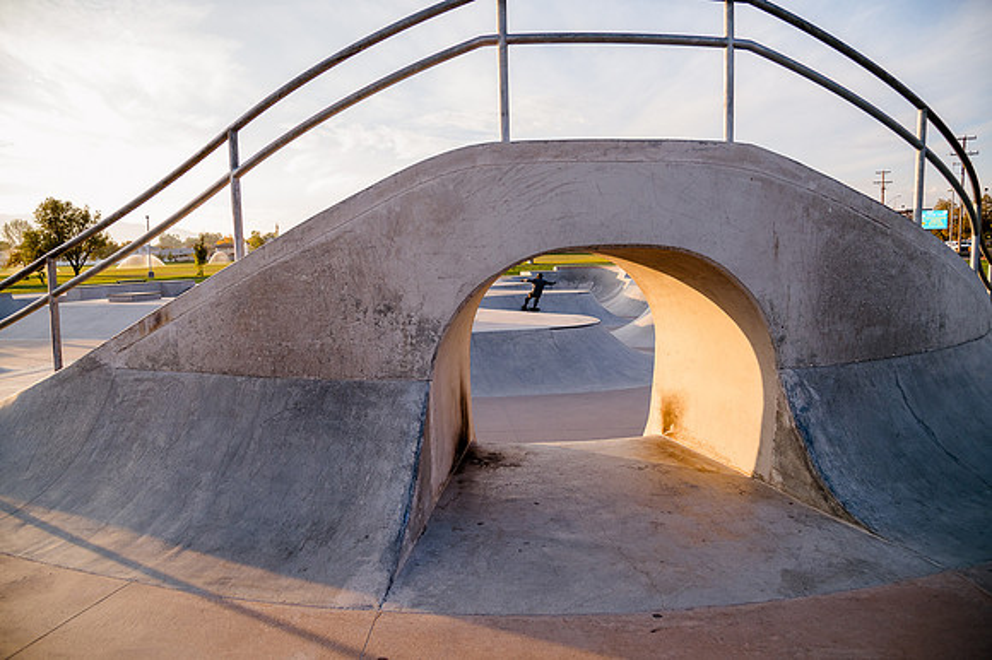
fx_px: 668
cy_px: 330
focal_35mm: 24
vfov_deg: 52.6
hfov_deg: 73.2
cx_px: 493
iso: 800
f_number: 5
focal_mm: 24
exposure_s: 1/800
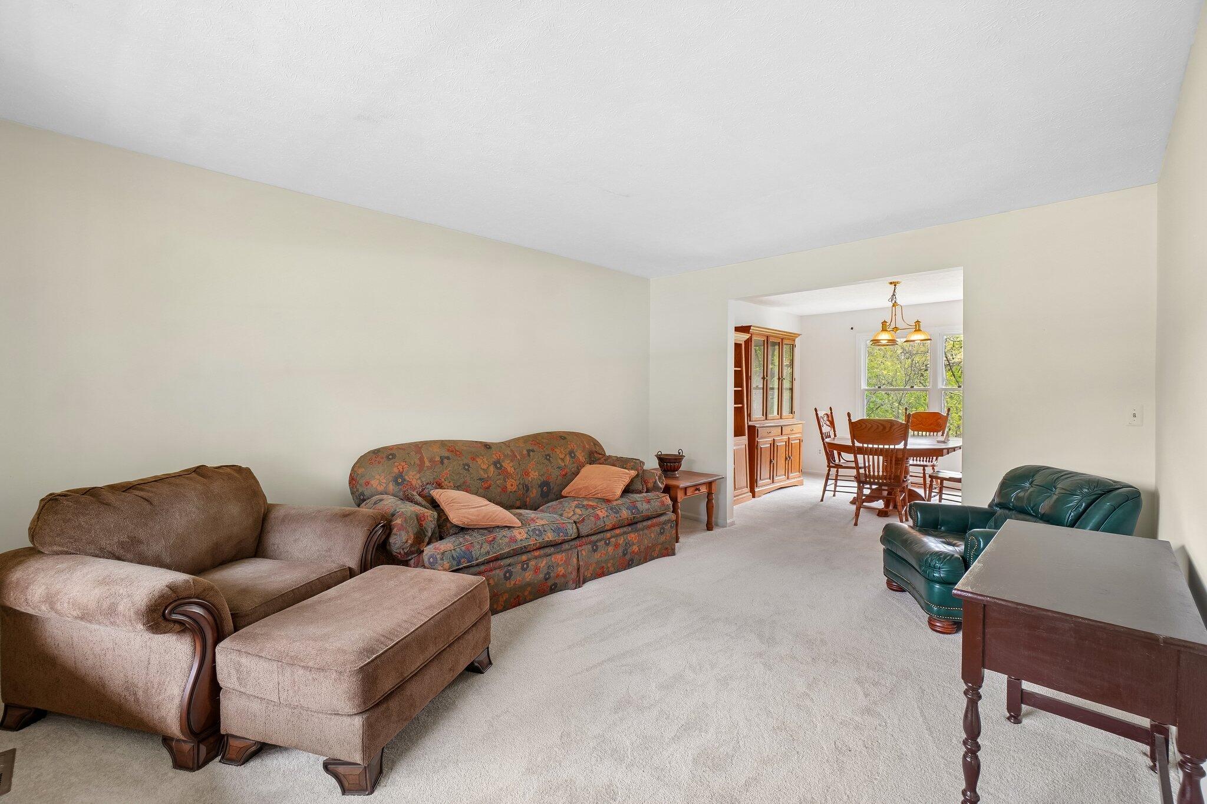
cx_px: 604
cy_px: 402
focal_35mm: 15
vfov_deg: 77.3
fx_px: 503
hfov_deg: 100.4
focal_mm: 10
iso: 400
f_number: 8
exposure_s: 1/10
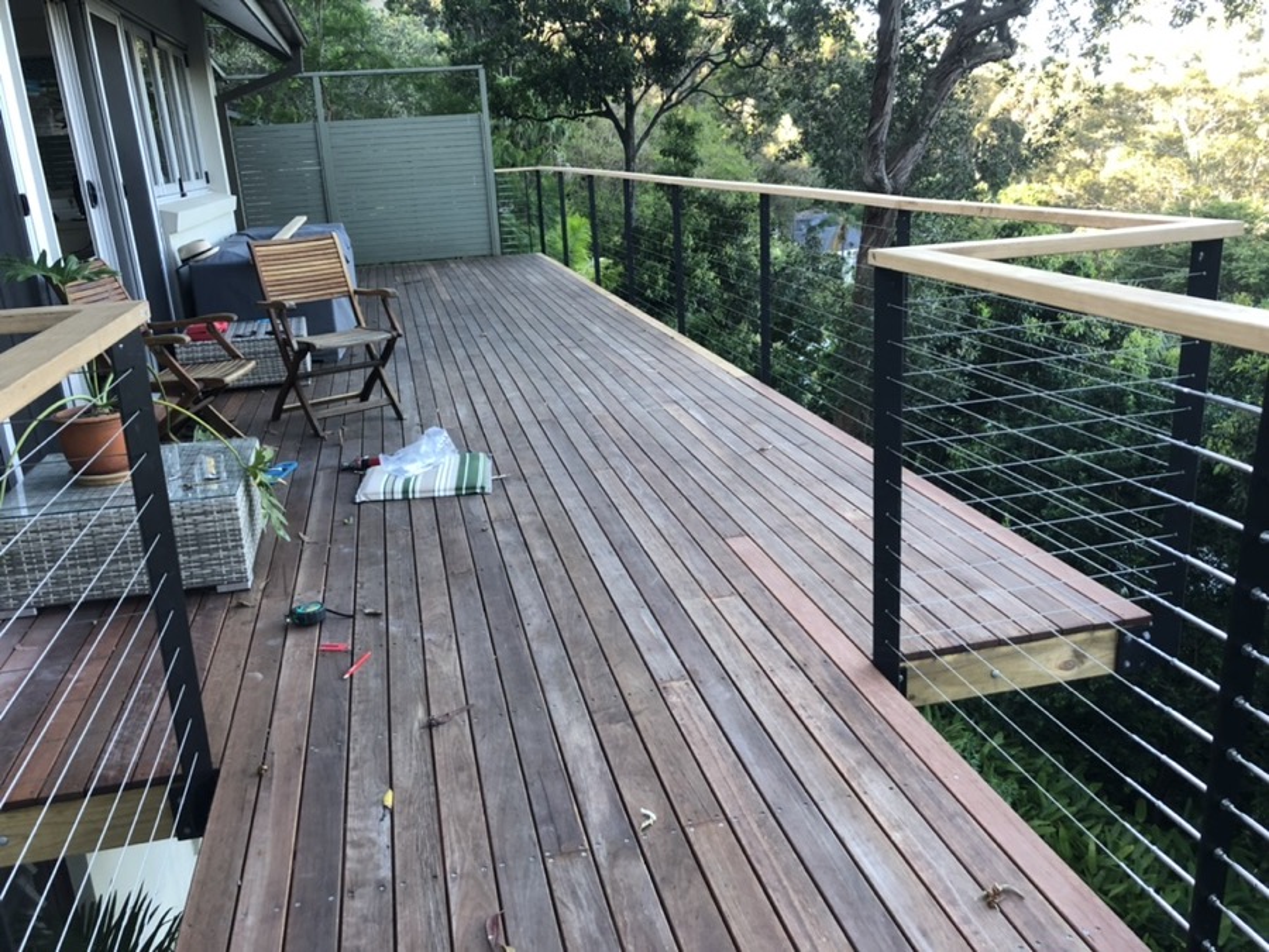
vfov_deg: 49.7
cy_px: 476
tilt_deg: -17.1
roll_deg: +3.4
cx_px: 634
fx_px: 1026
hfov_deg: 63.4
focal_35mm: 28
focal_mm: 3.99
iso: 25
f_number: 1.8
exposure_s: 1/40
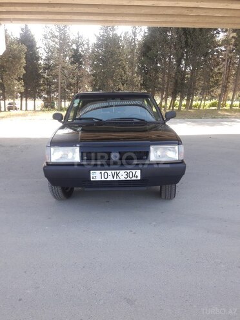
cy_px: 160
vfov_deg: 63.4
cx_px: 120
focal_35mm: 28
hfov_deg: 49.7
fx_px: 259
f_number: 1.9
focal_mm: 3.7
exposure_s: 1/152
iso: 40
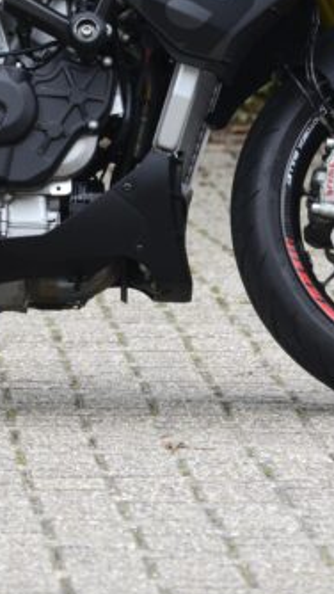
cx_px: -98
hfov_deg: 2.0
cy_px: 44
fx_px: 9379
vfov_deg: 3.6
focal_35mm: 596
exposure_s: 1/200
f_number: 8
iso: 560
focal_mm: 190
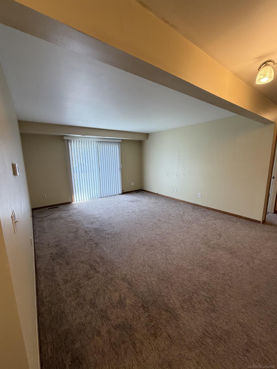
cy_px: 184
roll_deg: +2.0
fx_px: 149
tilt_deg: -10.0
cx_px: 138
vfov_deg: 102.1
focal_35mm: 14
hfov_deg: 85.7
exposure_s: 1/121
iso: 320
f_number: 2.2
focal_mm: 2.22
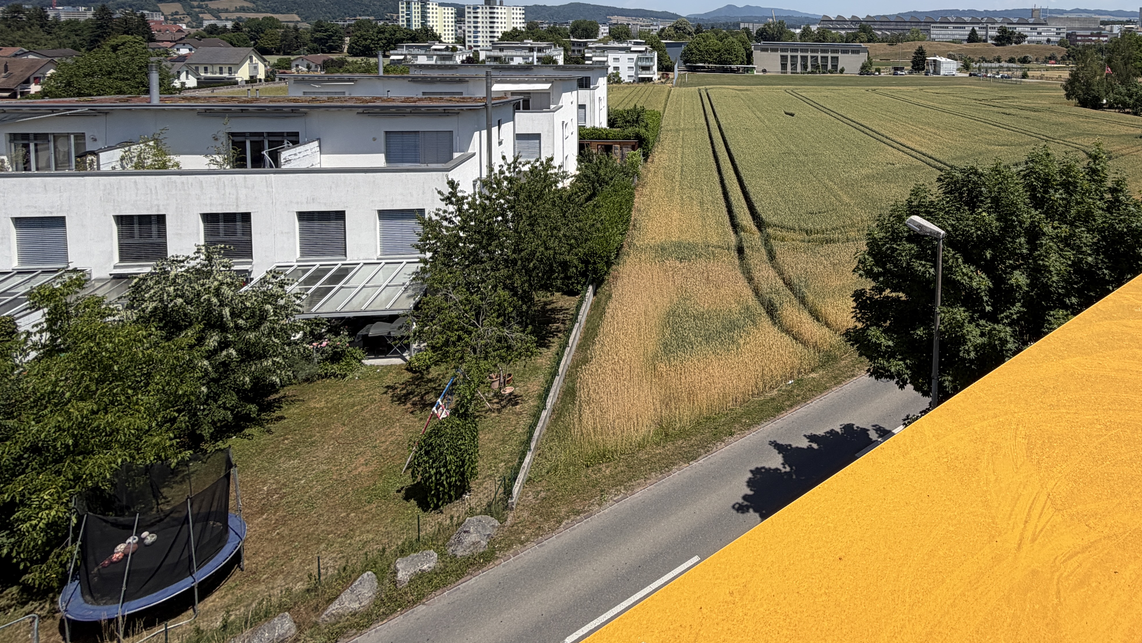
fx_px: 666
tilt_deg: -4.1
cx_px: 784
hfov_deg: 77.9
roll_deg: -1.1
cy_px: 70
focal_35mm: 22
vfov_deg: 46.7
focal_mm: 2.22
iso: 20
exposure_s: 1/1068
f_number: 2.2
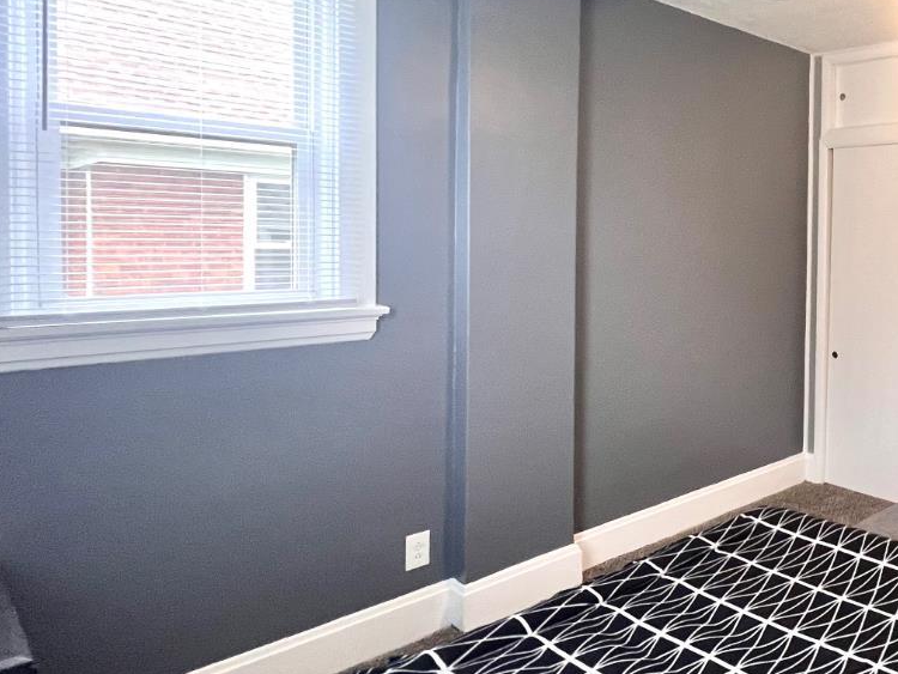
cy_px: 258
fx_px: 675
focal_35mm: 26
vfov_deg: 52.6
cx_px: 851
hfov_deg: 55.6
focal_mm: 1.57
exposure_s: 1/60
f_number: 1.8
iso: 250
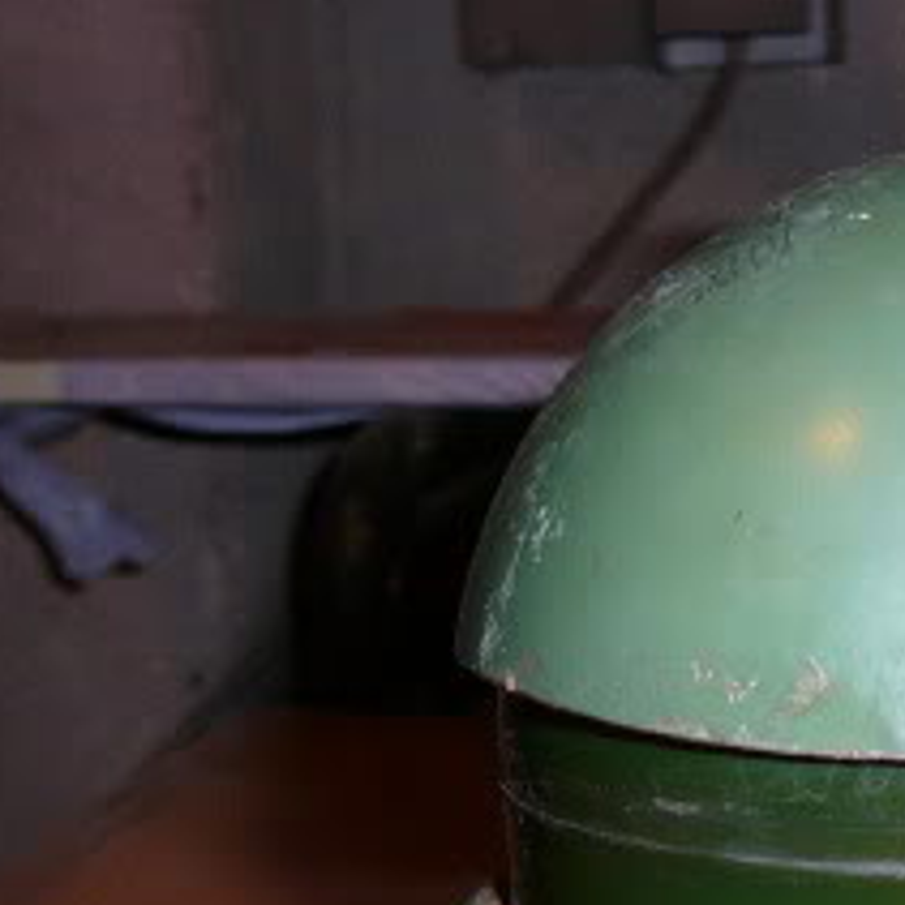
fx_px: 2780
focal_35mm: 94
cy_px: 956
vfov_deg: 17.9
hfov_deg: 17.8
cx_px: 999
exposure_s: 1/30
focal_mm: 5.2
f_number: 2.8
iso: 100
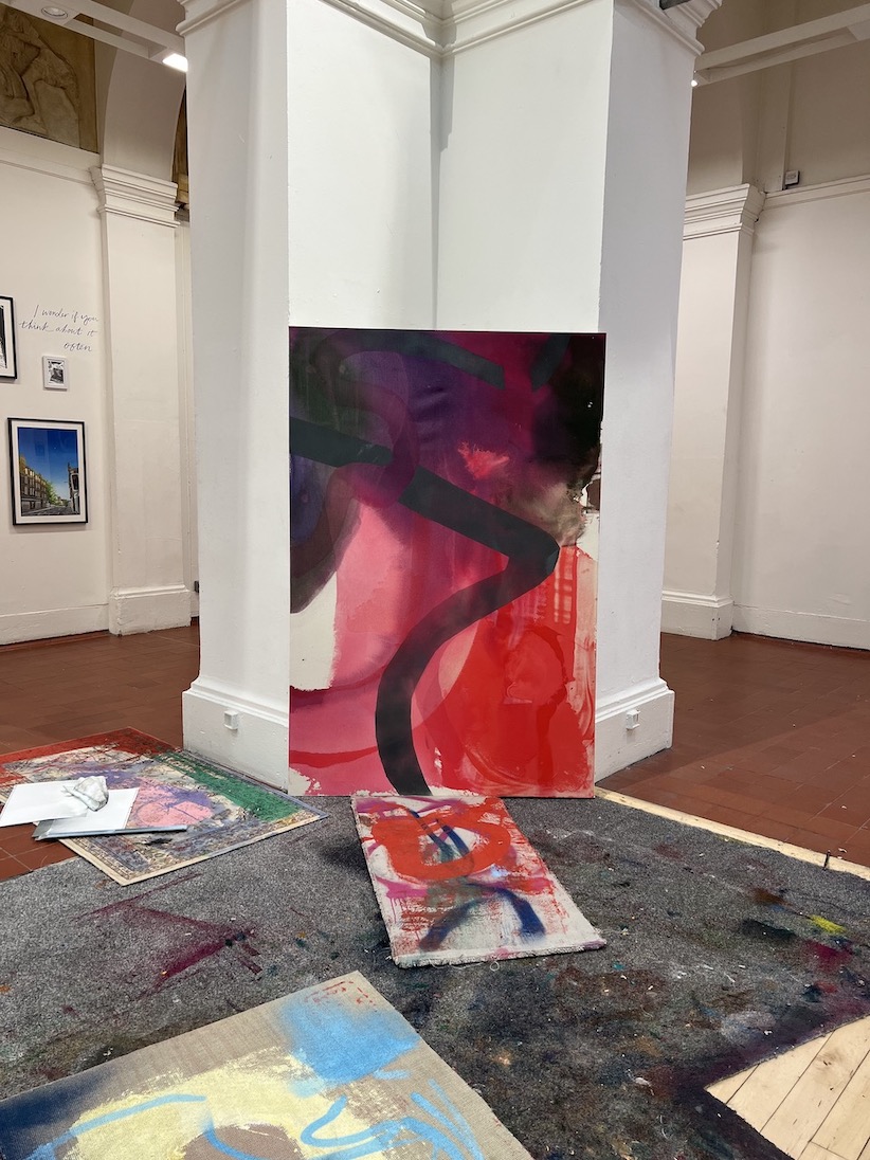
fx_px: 871
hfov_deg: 53.1
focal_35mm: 26
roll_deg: -0.9
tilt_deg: -7.8
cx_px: 435
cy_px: 580
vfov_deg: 67.3
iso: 80
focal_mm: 5.7
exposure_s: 1/100
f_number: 1.5
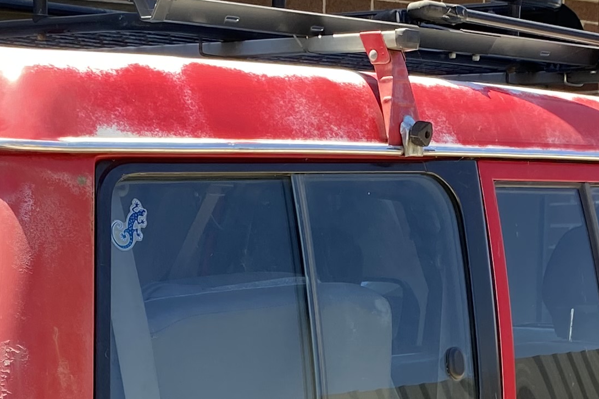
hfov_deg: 20.4
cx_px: 236
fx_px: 1664
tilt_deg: -13.1
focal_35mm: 100
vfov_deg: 13.0
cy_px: 587
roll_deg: +0.9
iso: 32
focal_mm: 4.25
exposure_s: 1/300
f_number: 1.8
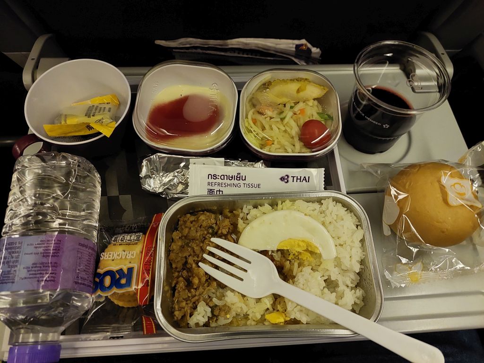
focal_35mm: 24
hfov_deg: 71.6
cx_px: 242
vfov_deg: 56.8
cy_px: 182
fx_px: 336
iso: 640
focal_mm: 5.23
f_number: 1.8
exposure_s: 1/25
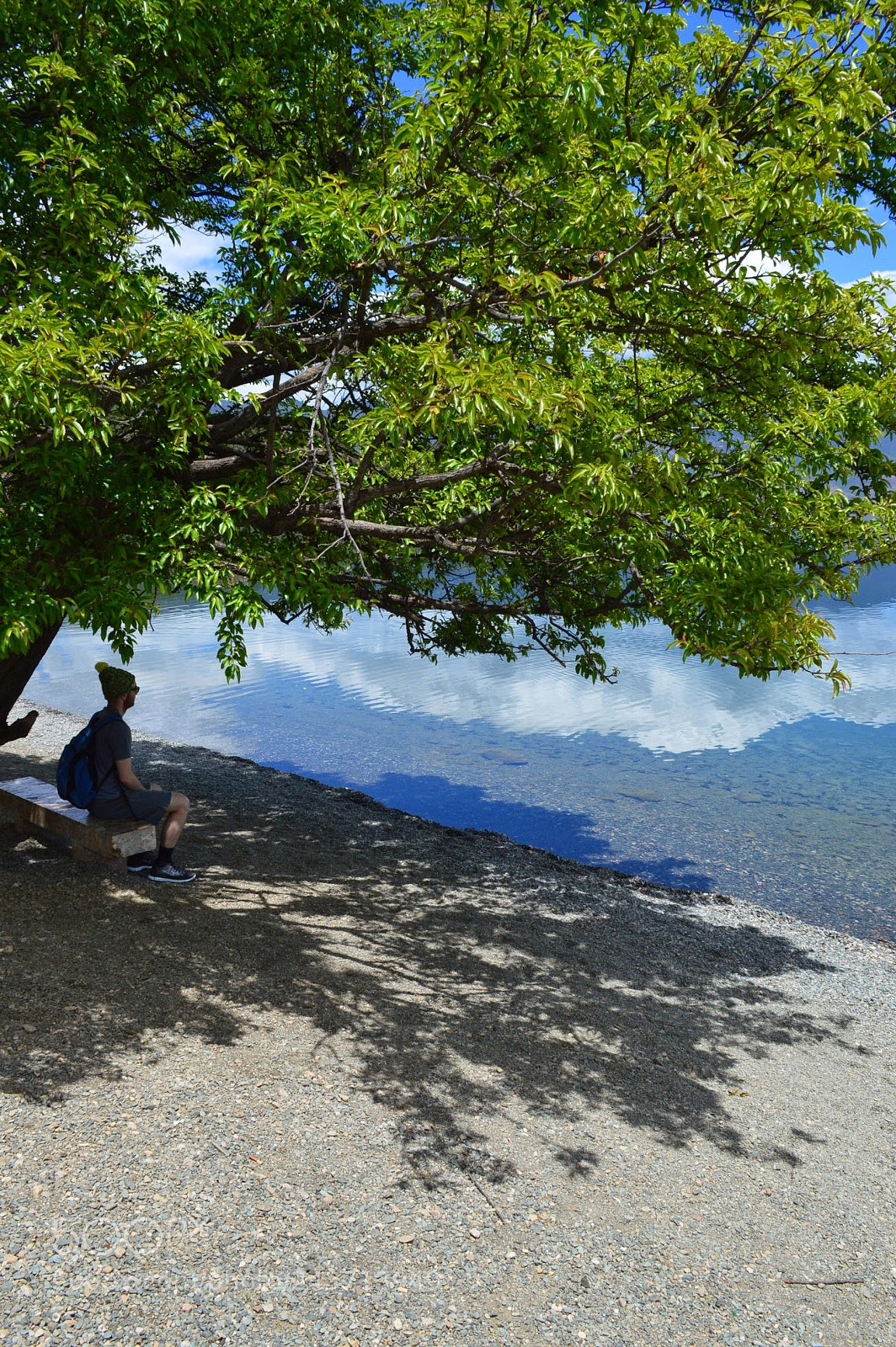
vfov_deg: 67.4
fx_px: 1010
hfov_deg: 47.9
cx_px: 448
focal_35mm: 27
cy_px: 674
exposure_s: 1/400
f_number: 11
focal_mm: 18
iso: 400
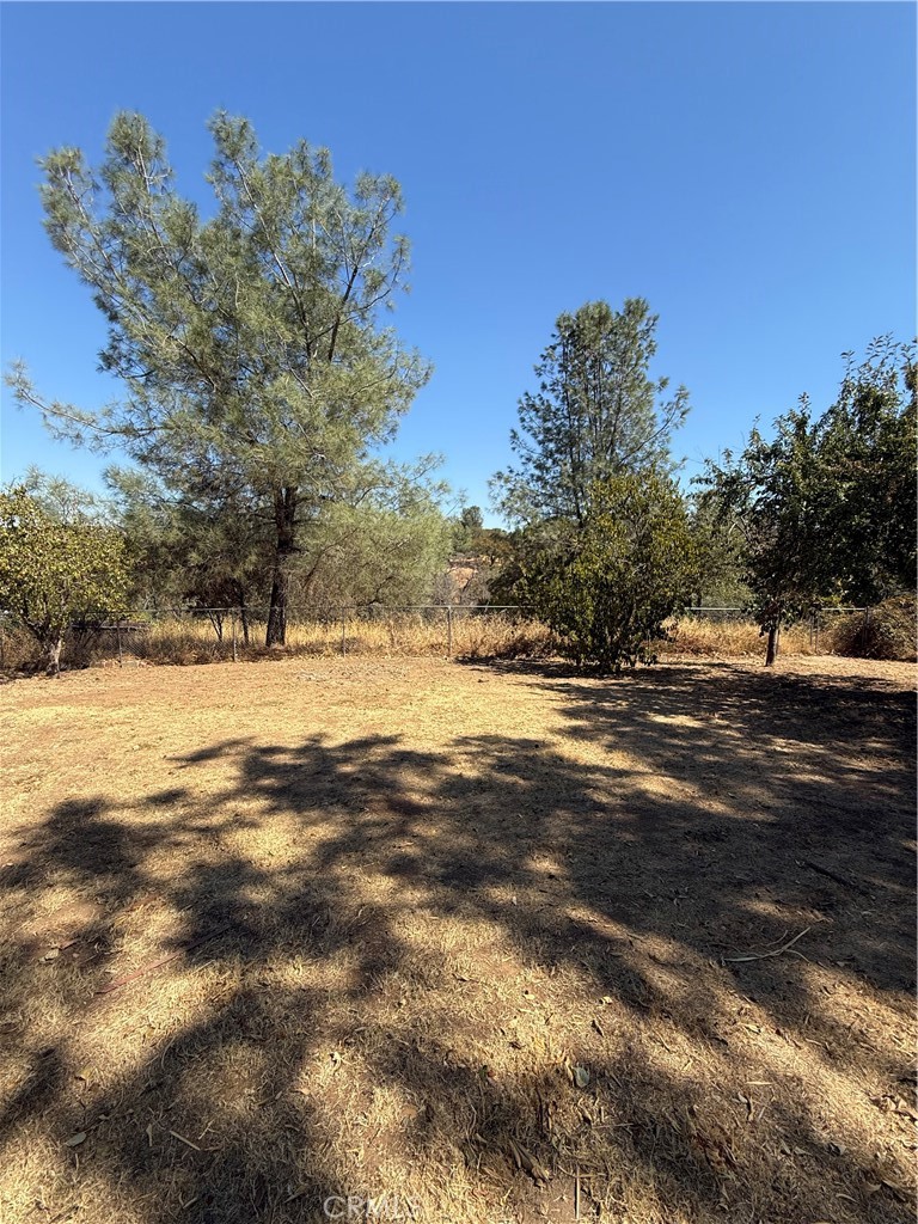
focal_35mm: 14
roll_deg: -0.9
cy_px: 612
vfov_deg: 102.1
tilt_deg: -5.5
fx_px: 495
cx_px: 459
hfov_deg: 85.7
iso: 50
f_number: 2.2
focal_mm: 2.22
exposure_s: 1/1087
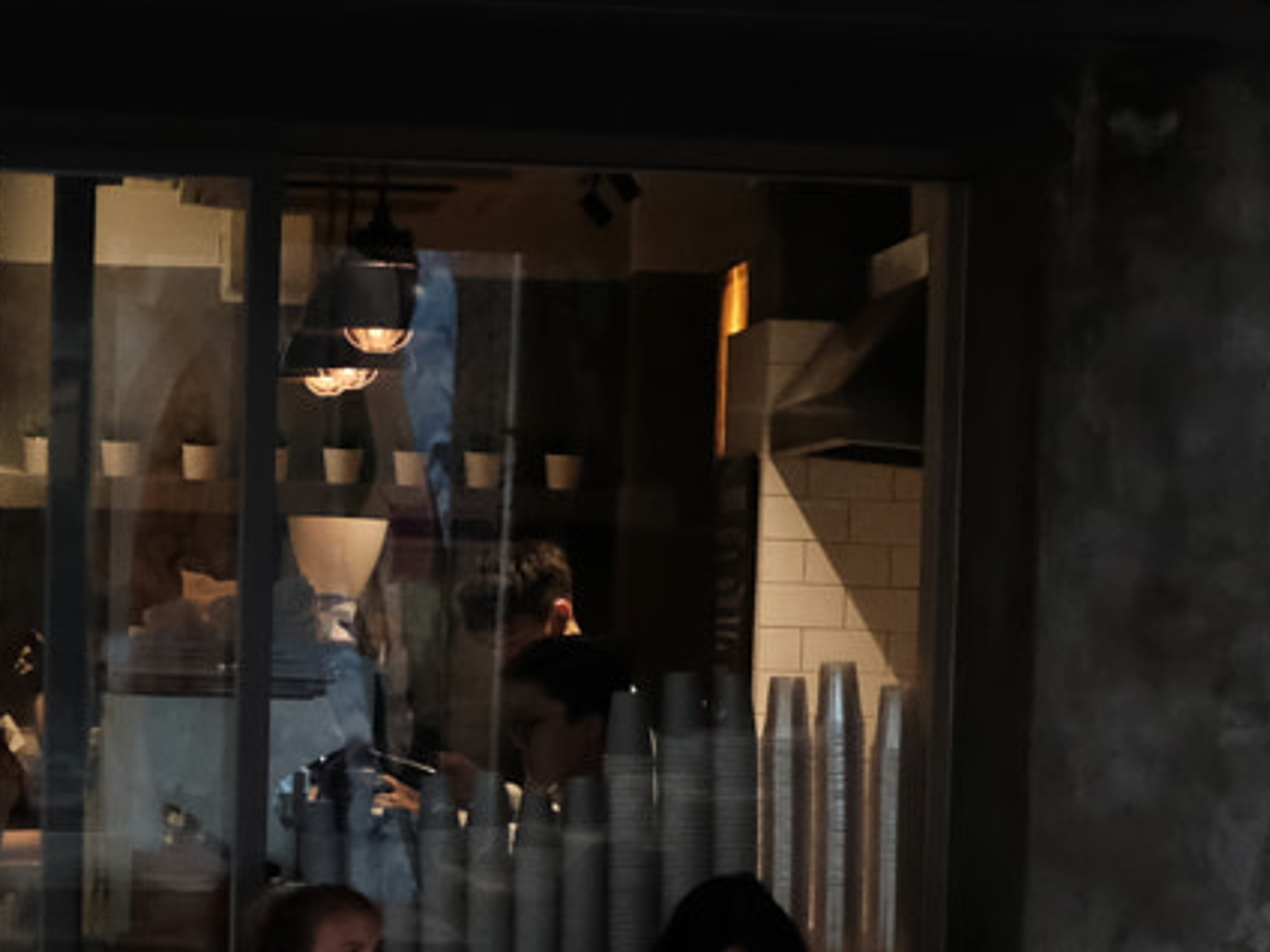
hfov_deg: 15.5
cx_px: 320
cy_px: 1004
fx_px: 4659
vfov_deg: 11.5
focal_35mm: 127
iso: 3200
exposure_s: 1/250
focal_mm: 23
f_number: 2.8
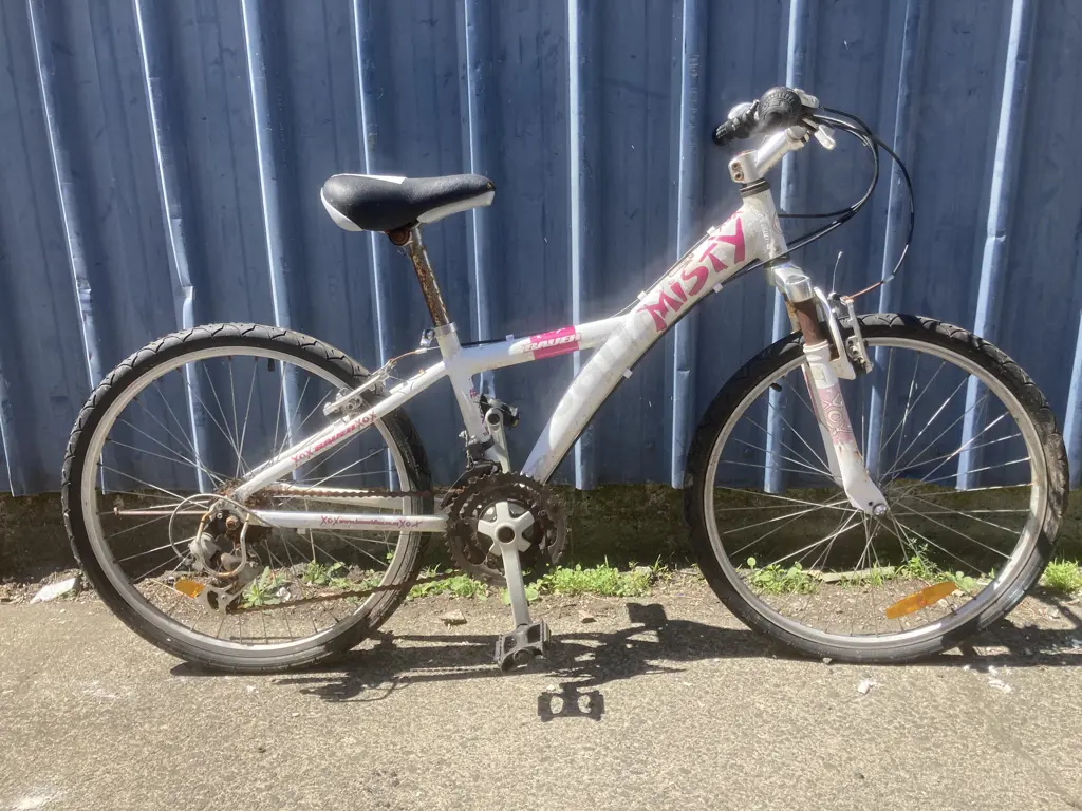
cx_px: 541
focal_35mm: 28
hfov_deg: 63.4
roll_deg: +0.7
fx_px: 875
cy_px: 406
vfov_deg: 49.7
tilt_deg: -15.8
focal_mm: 3.99
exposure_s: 1/787
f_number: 1.8
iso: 20
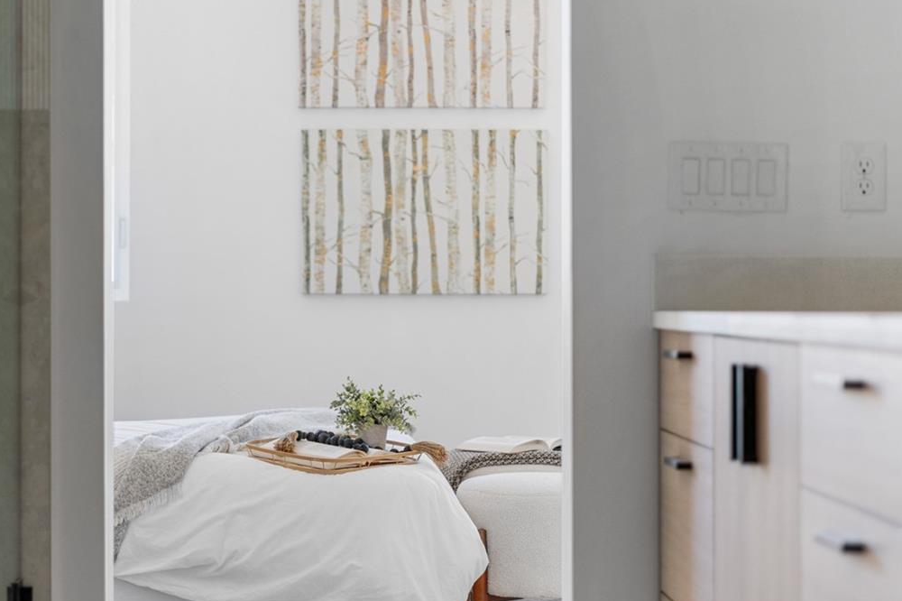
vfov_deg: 17.0
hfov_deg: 25.3
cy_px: 272
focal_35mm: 80
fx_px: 2004
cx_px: 370
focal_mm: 50
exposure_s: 1/60
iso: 500
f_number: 1.8
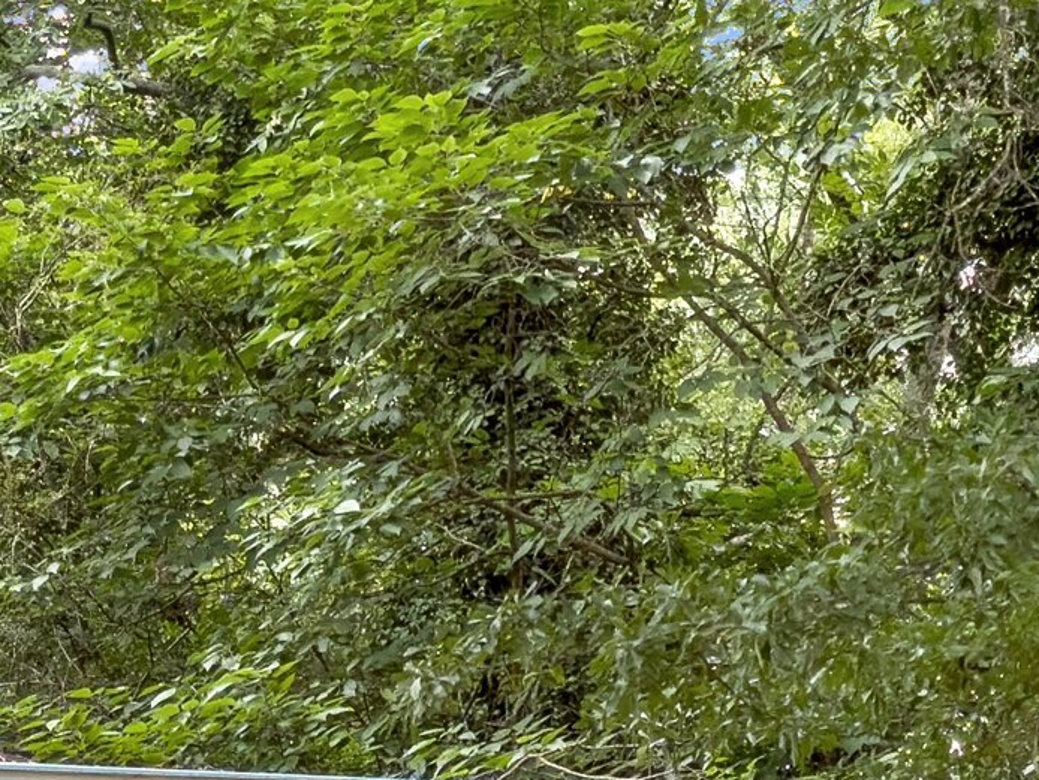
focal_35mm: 177
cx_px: 0
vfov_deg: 8.2
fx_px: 5314
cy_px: 1105
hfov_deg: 11.1
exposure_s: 1/290
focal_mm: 6.76
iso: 64
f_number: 1.8
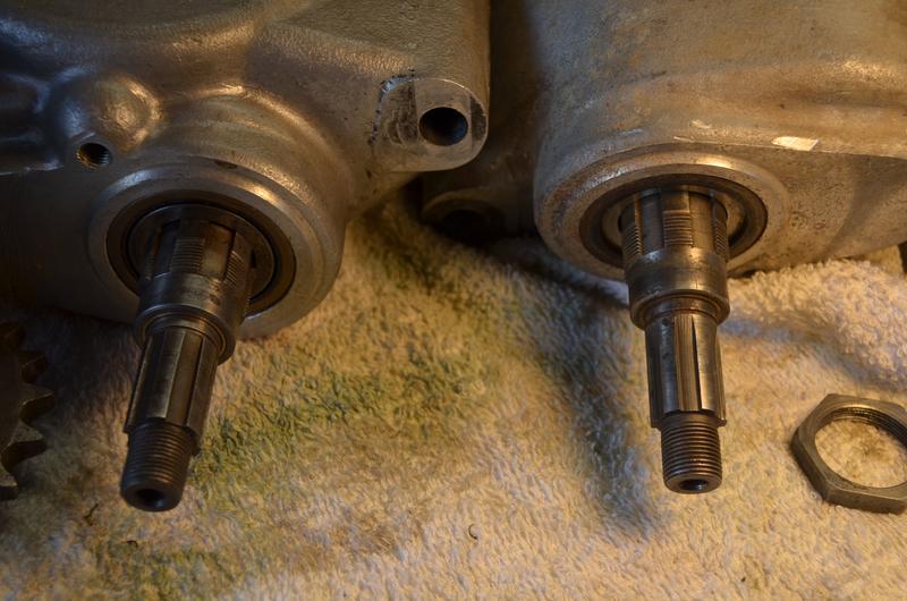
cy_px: 300
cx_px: 454
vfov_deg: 28.0
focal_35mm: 48
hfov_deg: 41.2
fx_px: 1207
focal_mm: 32
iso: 200
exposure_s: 1/250
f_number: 4.8
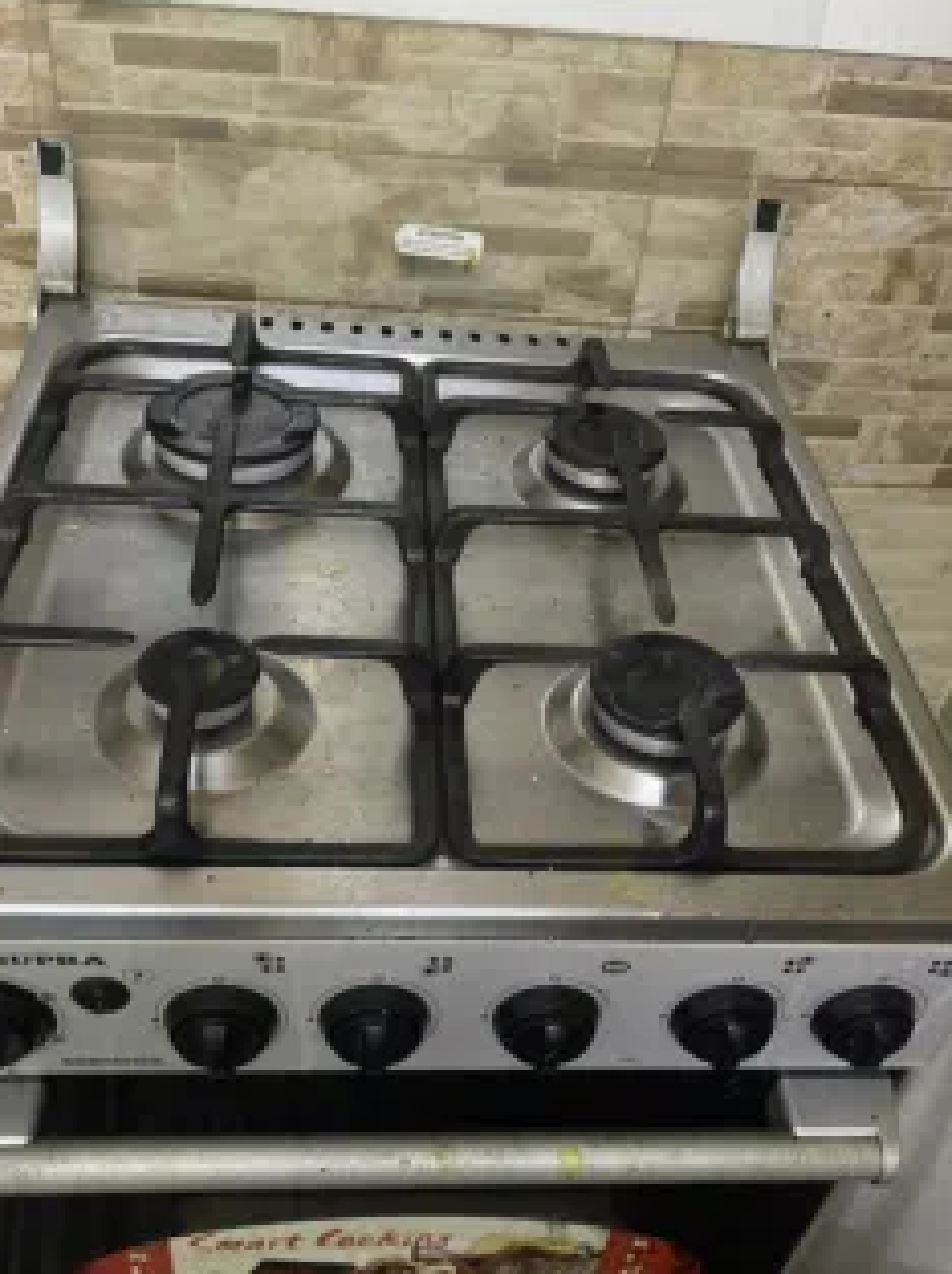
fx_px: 1176
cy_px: 725
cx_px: 472
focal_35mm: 32
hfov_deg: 44.1
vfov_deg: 56.7
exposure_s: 1/25
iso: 640
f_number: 1.6
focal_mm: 5.1
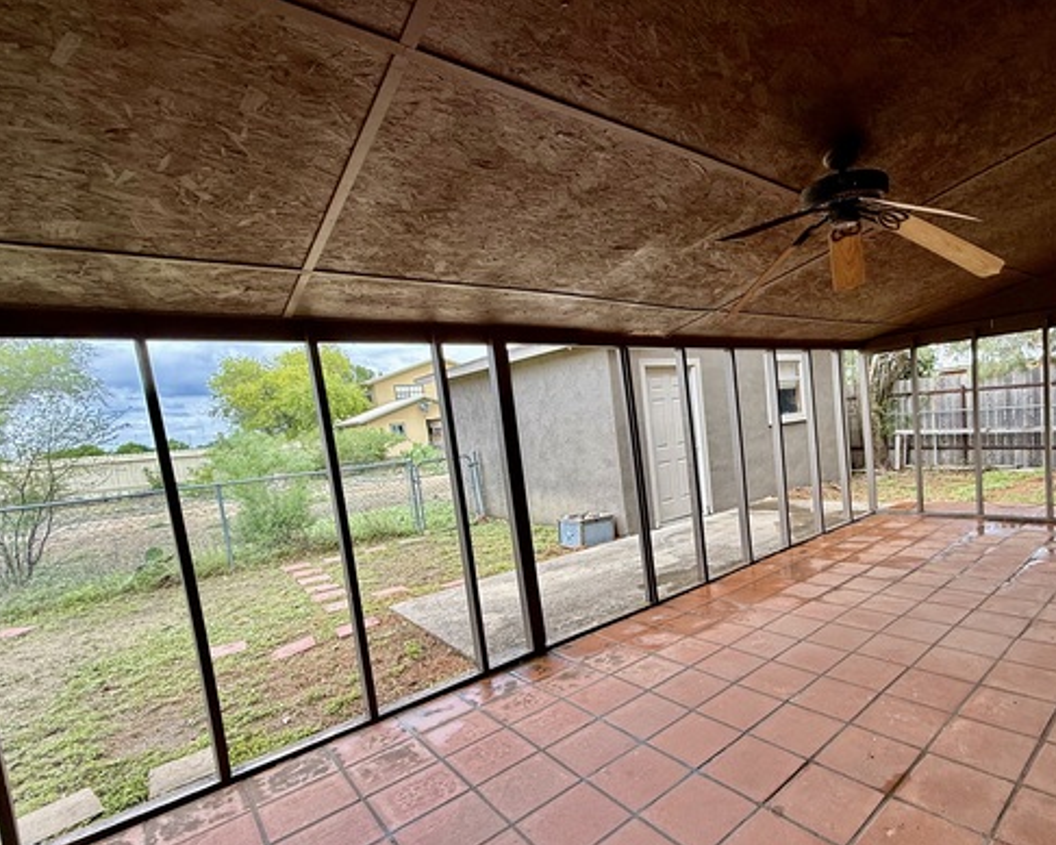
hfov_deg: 84.4
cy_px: 471
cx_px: 669
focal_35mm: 18
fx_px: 563
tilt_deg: -6.1
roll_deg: +5.8
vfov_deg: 73.6
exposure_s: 1/205
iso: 50
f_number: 2.2
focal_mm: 2.22
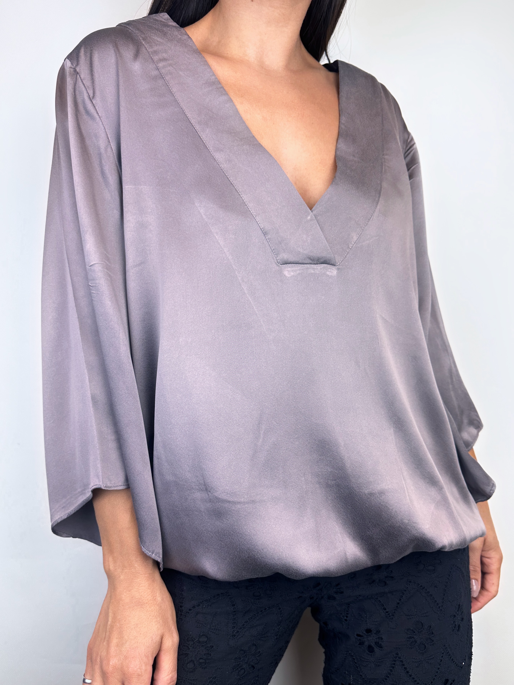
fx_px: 475
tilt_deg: -0.9
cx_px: 257
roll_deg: -1.2
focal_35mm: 24
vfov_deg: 71.6
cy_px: 342
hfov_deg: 56.8
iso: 64
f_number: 1.78
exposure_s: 1/100
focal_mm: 6.86
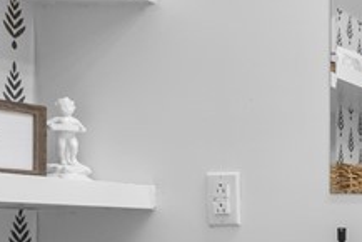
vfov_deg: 18.3
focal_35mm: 70
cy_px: 302
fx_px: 704
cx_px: 734
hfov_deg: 18.3
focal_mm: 14
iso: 1250
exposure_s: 1/50
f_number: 8
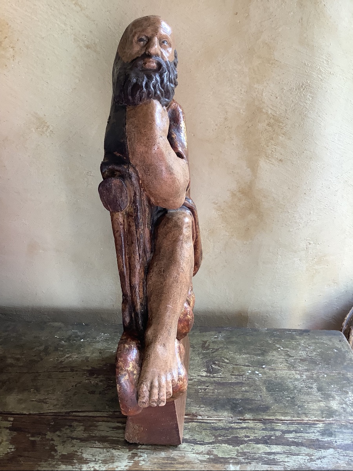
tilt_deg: -26.7
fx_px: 422
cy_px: 236
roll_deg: +1.6
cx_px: 176
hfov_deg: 45.4
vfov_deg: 58.4
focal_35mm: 31
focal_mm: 3.3
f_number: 2.4
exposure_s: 1/60
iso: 64
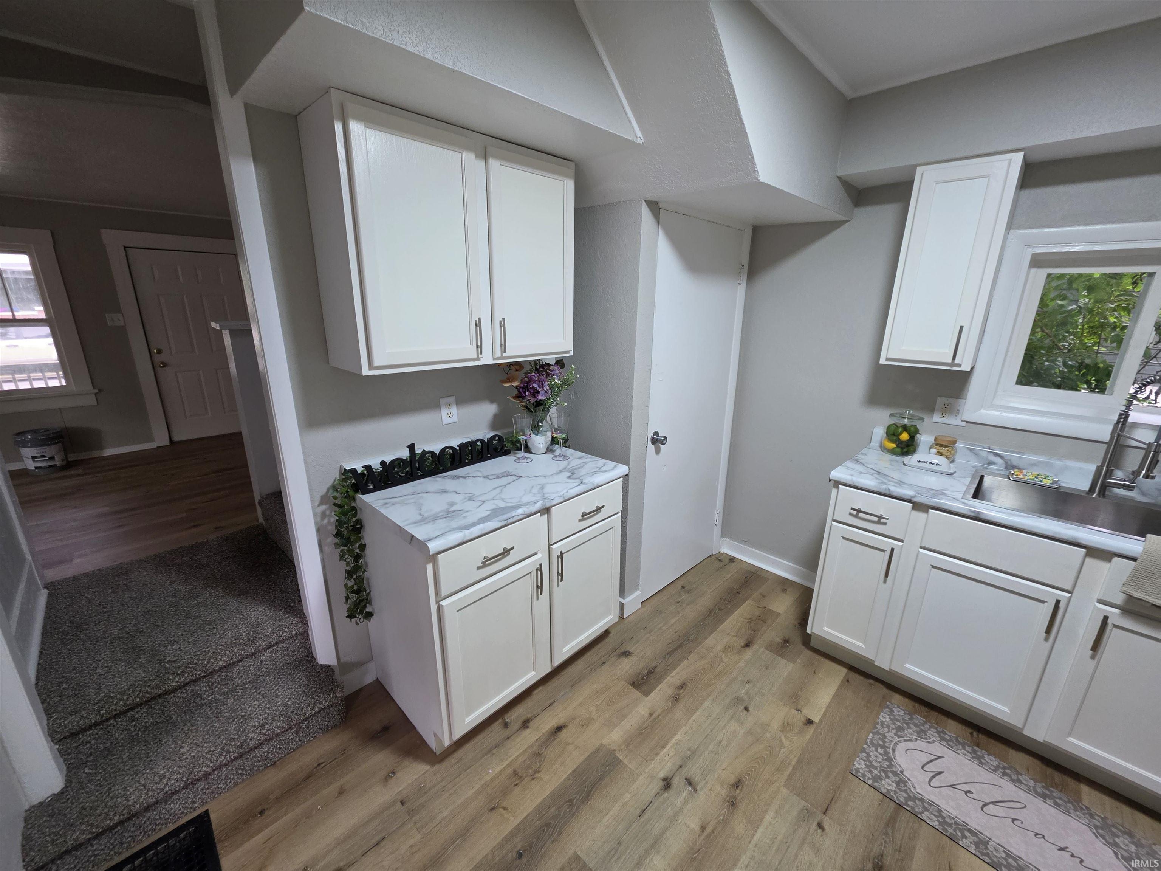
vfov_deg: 89.9
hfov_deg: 106.2
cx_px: 580
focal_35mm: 13
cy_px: 436
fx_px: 436
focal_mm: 2.2
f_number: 1.9
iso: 200
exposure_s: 1/60
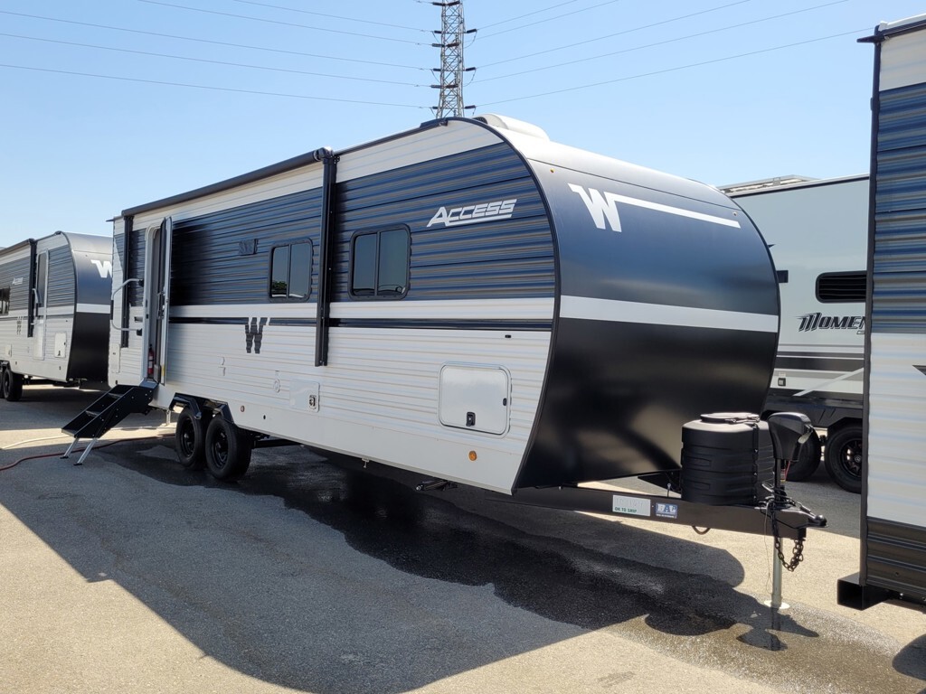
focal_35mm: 26
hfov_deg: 67.3
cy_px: 347
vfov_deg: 53.1
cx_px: 463
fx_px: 696
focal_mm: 5.4
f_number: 1.8
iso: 40
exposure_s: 1/1484
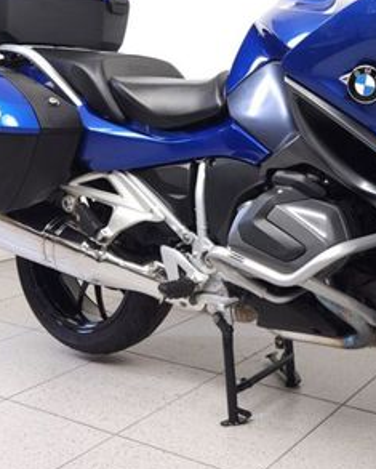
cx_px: 318
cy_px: 131
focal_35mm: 49
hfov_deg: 29.9
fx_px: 681
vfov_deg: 37.3
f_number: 1.8
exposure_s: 1/45
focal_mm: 5.4
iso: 160
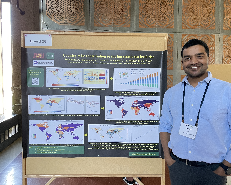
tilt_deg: -4.1
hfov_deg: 60.4
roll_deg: +0.0
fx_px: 198
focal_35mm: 29
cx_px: 111
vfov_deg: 50.0
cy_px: 98
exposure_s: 1/60
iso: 320
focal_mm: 4.2
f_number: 1.6
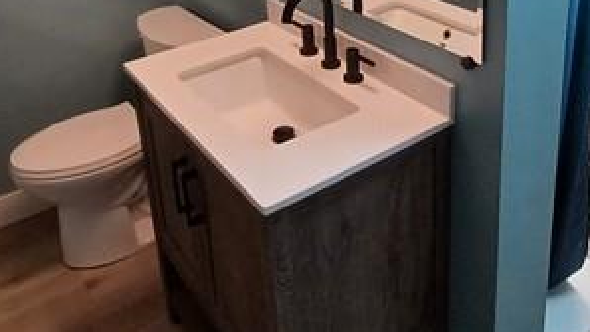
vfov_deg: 28.4
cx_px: 309
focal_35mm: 38
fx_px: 595
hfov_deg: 52.7
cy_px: -32
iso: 160
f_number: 2.2
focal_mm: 1.42
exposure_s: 1/60
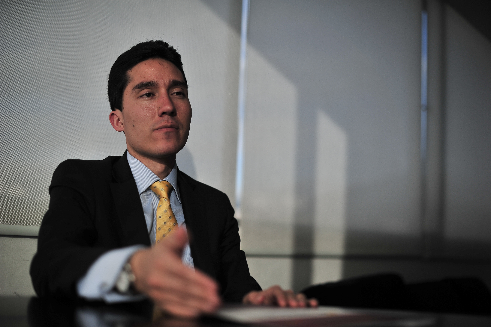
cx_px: 246
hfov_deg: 39.6
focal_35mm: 50
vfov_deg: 27.0
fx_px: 681
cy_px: 164
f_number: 1.8
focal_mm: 50
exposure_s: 1/5000
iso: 400
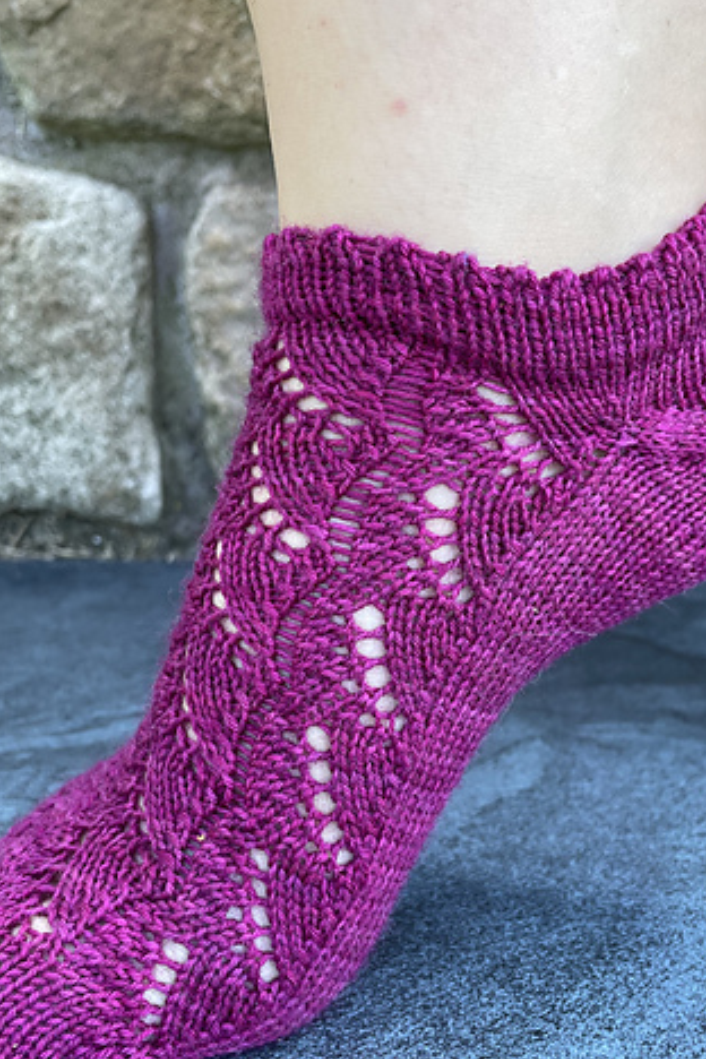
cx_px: 358
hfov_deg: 35.9
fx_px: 1088
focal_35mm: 37
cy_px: 627
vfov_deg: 51.6
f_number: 1.6
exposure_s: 1/121
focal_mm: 4.2
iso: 40
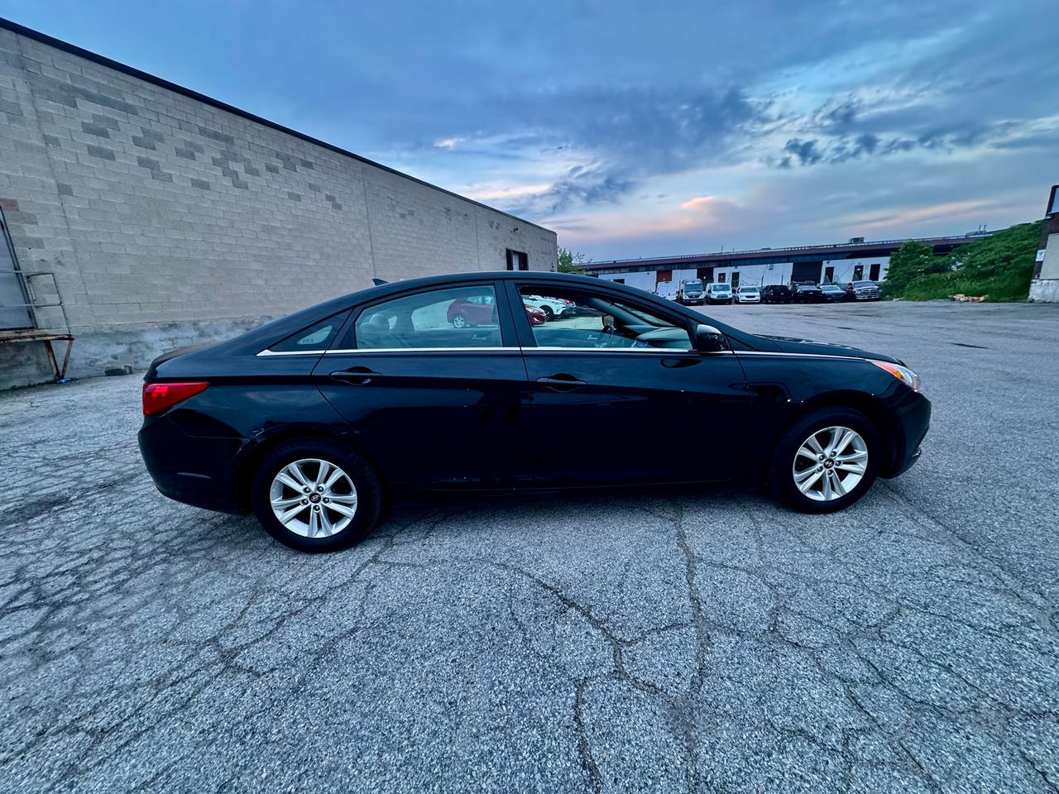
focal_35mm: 14
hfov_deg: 102.1
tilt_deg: -14.0
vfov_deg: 85.7
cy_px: 397
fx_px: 428
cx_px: 530
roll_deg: +2.4
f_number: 2.2
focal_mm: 2.22
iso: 250
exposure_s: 1/53
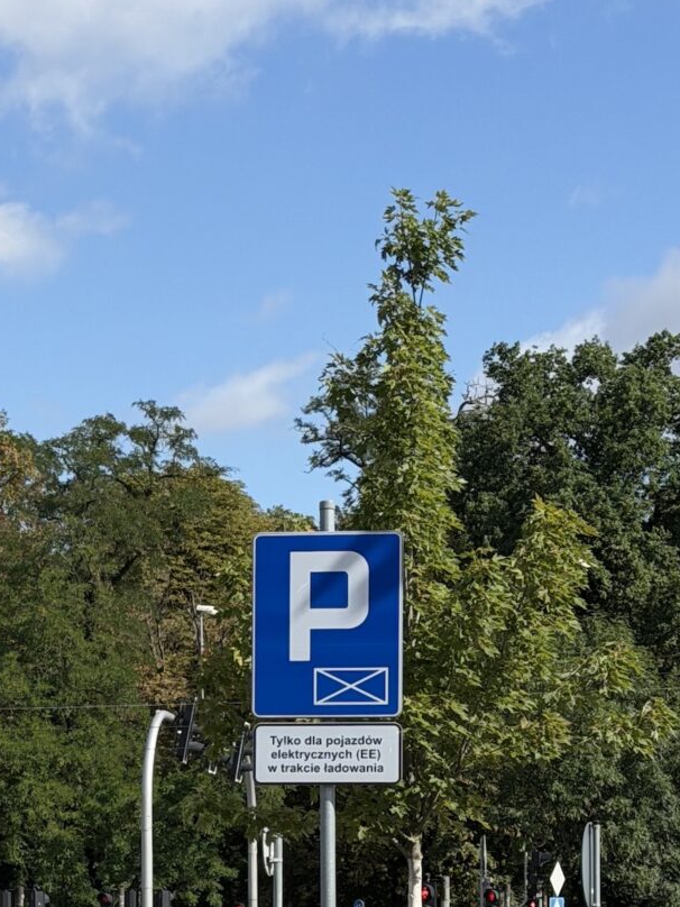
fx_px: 2986
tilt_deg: +1.2
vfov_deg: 16.9
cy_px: 923
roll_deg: +1.9
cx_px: -29
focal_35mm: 114
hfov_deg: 12.8
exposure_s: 1/4878
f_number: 1.78
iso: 64
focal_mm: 6.76
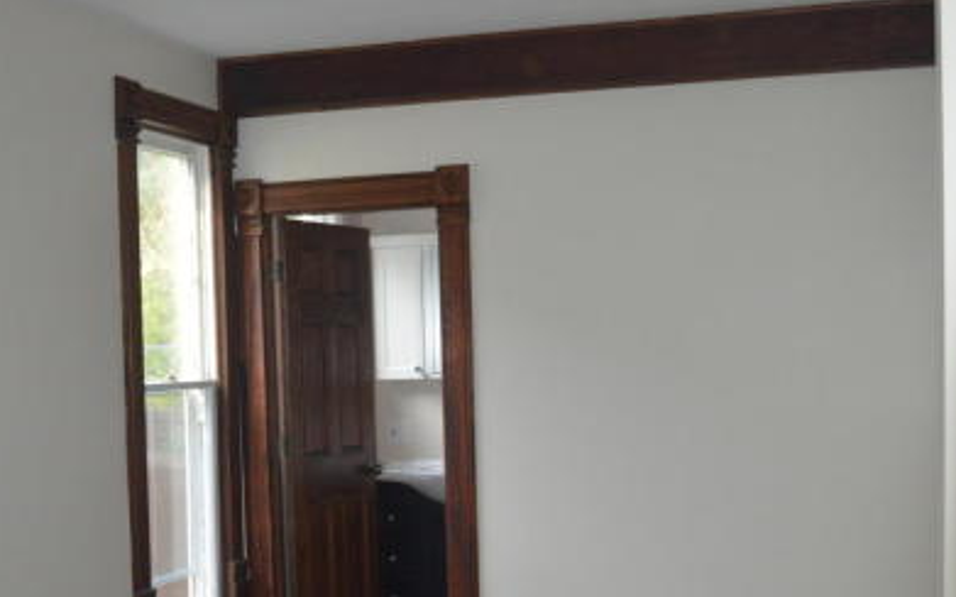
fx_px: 1406
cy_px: 483
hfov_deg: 37.5
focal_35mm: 54
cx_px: 438
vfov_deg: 23.6
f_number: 3.5
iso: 560
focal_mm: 18
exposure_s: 1/60
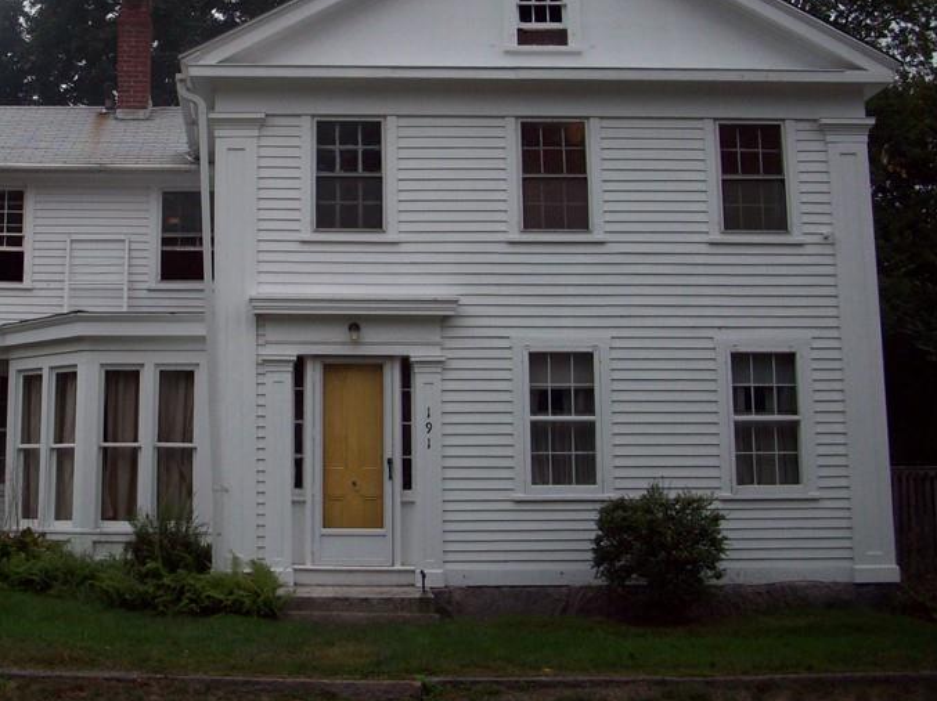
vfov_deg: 25.8
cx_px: 255
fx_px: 1515
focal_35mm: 56
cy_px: 195
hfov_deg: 33.8
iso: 80
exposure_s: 1/571
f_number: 2.8
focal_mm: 6.2
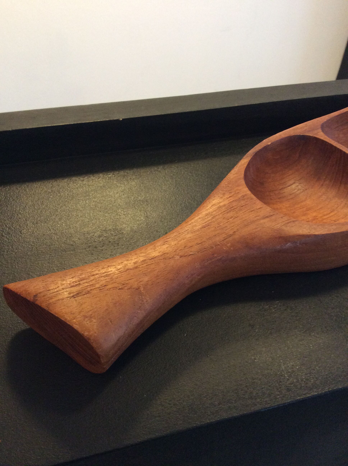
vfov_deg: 56.9
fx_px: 430
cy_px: 233
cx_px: 174
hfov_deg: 44.1
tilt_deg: -41.9
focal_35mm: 32
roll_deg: -2.6
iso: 200
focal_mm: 3.3
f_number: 2.4
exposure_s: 1/25
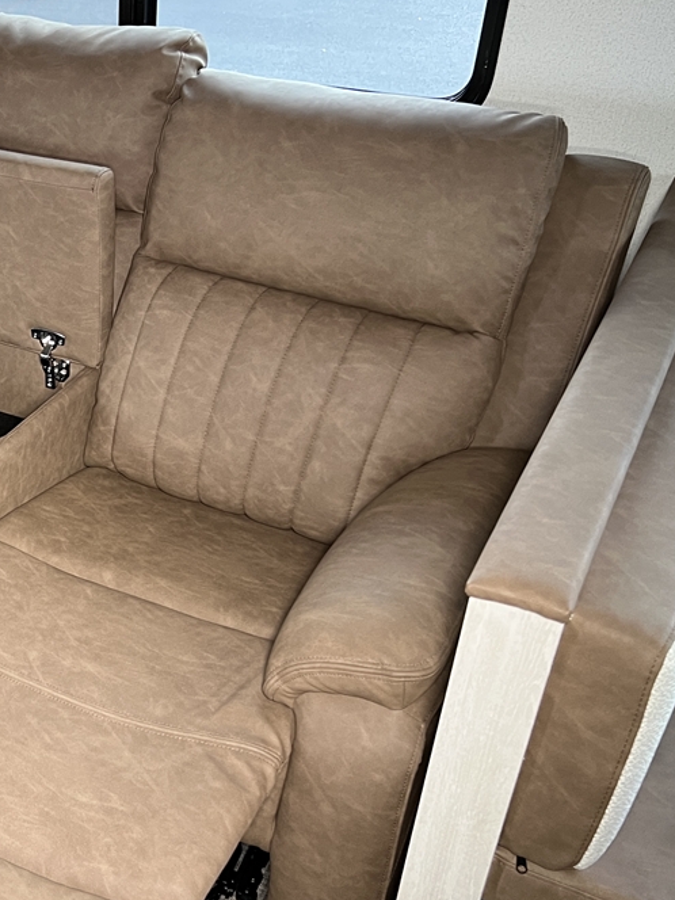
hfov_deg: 28.1
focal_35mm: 47
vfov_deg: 40.4
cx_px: -69
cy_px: 506
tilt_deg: -36.5
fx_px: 1222
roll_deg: +4.5
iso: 125
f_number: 1.5
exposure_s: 1/71
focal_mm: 5.7
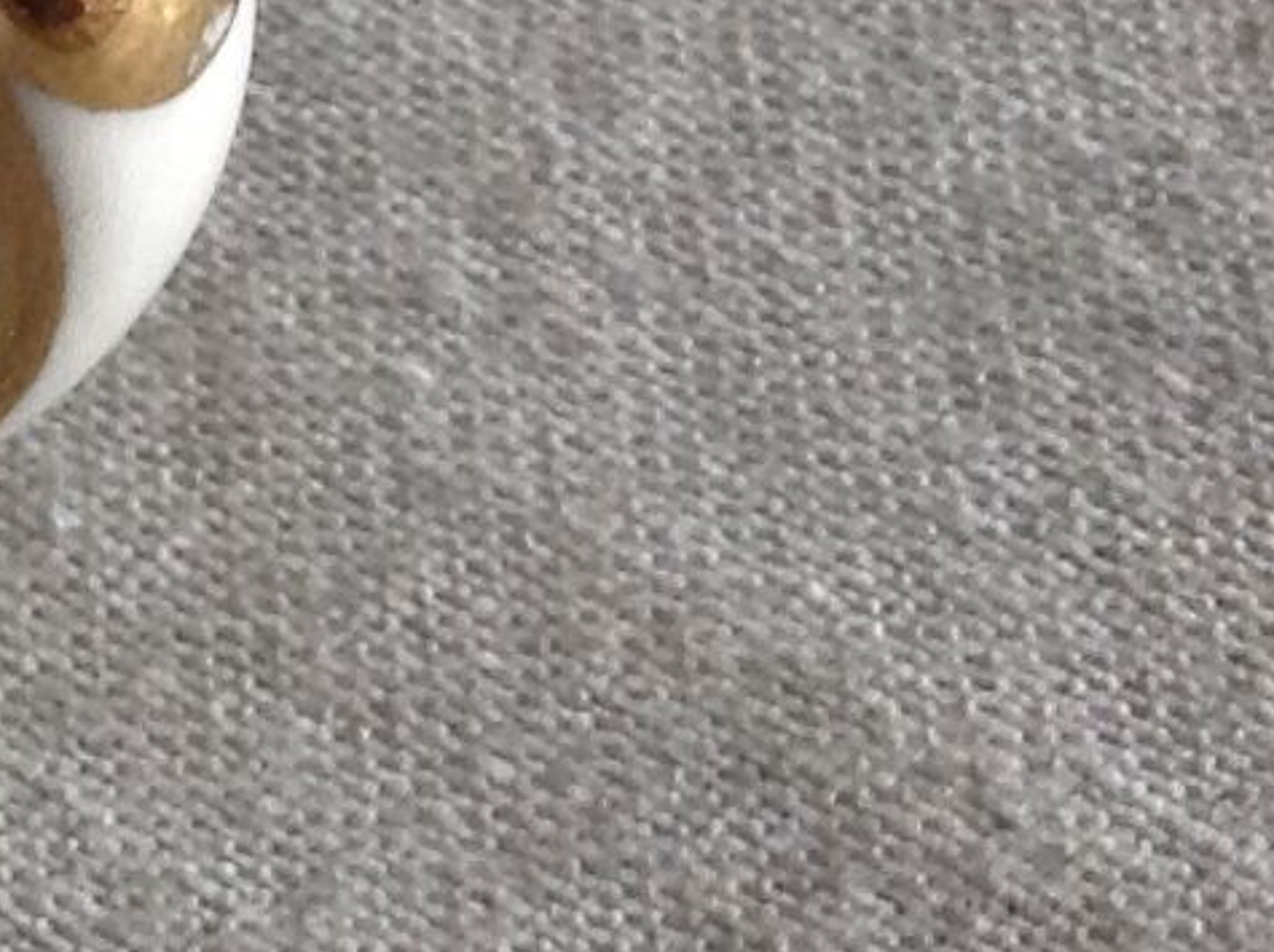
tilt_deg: -40.0
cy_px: -223
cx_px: -1639
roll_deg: +12.6
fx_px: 7021
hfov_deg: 9.4
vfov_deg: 7.7
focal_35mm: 191
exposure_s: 1/15
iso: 125
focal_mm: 4.28
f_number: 2.4
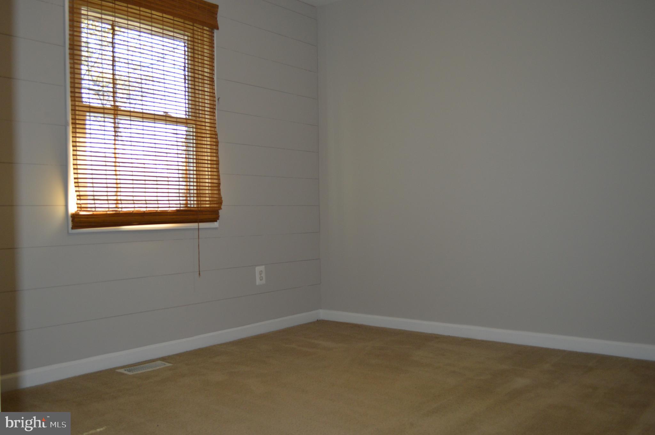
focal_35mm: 33
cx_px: 328
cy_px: 218
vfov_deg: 39.9
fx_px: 600
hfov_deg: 57.3
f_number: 4
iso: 500
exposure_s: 1/60
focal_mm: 22
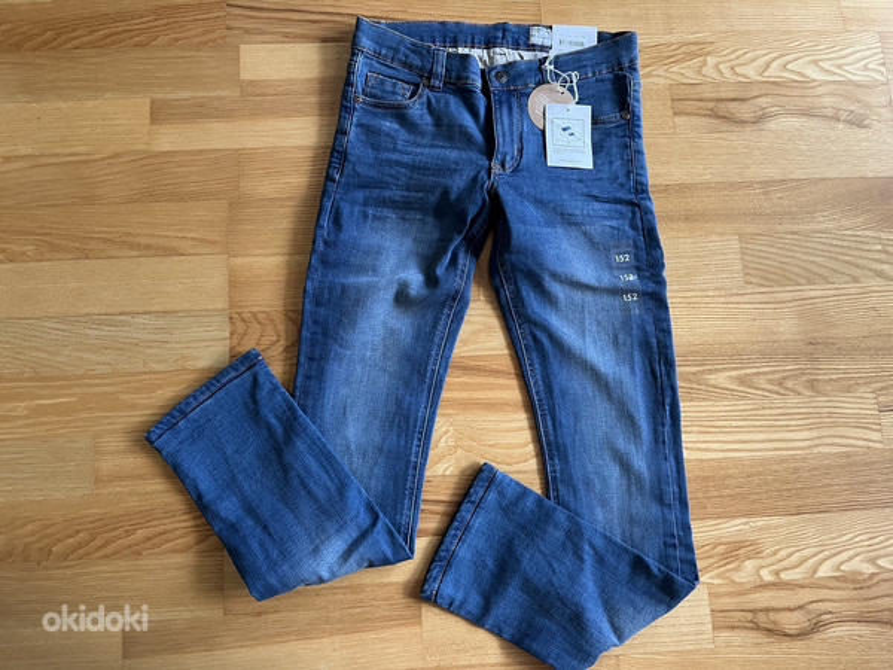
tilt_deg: -80.7
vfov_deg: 53.1
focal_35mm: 26
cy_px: 335
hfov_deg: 67.3
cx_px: 446
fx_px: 671
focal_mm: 5.1
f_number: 1.6
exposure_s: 1/60
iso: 320
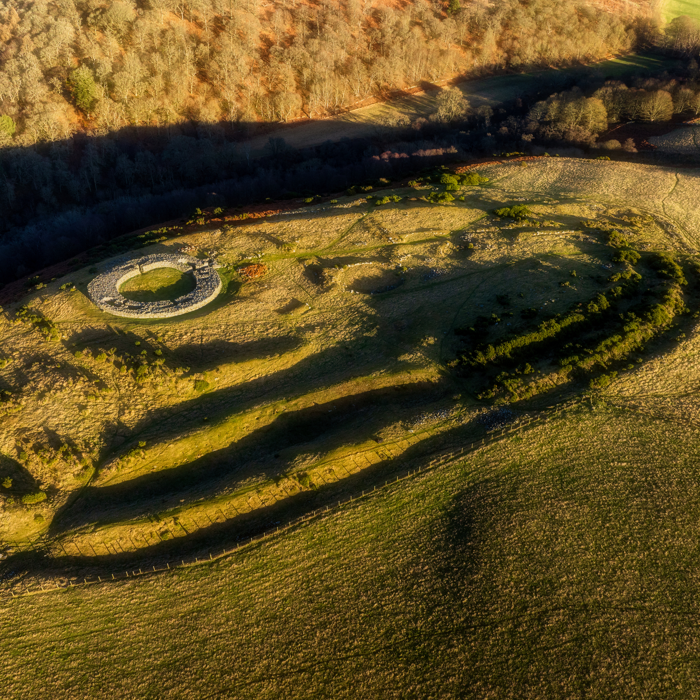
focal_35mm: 29
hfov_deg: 55.6
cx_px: 345
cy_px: 358
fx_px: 663
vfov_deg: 55.6
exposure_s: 1/400
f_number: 5
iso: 100
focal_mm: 12.29
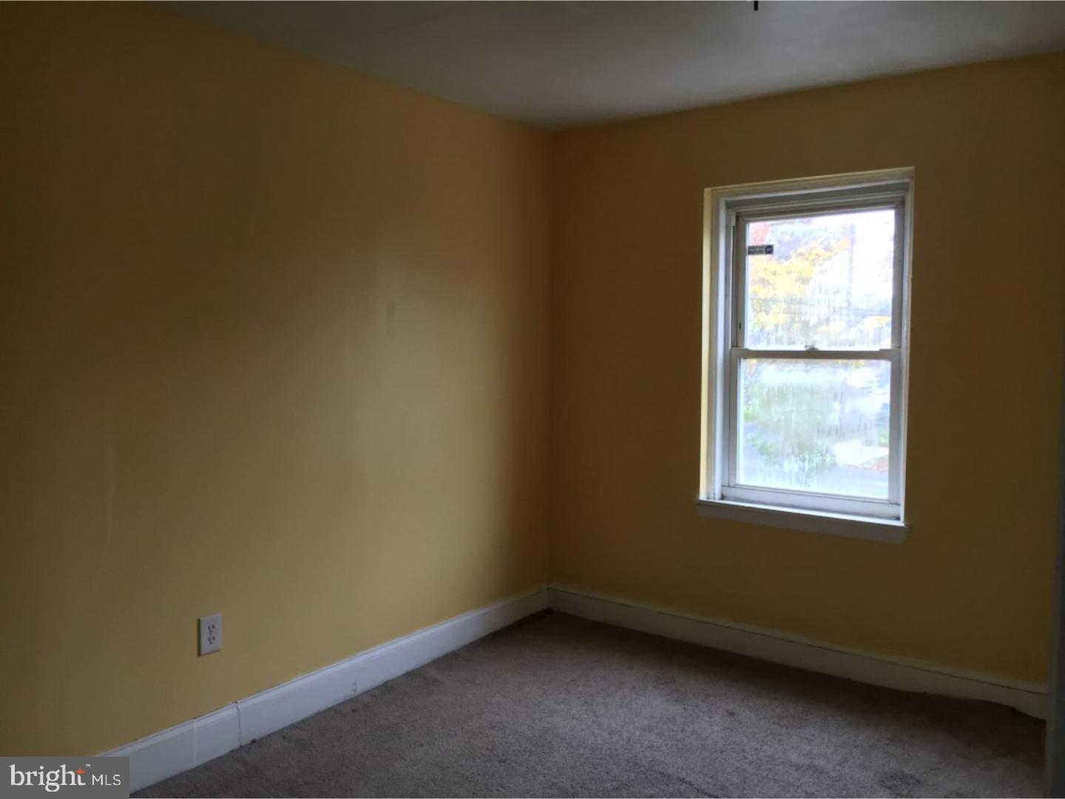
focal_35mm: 29
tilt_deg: -5.7
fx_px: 892
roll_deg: +0.1
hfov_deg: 61.7
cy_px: 400
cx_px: 532
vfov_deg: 48.2
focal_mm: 4.15
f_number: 2.2
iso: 200
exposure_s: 1/30
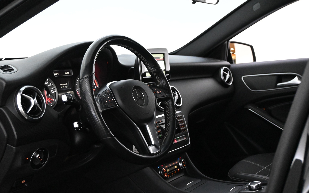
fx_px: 406
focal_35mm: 48
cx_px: 155
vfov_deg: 26.7
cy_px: 95
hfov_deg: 41.6
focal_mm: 31.5
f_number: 5
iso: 8000
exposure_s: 1/50
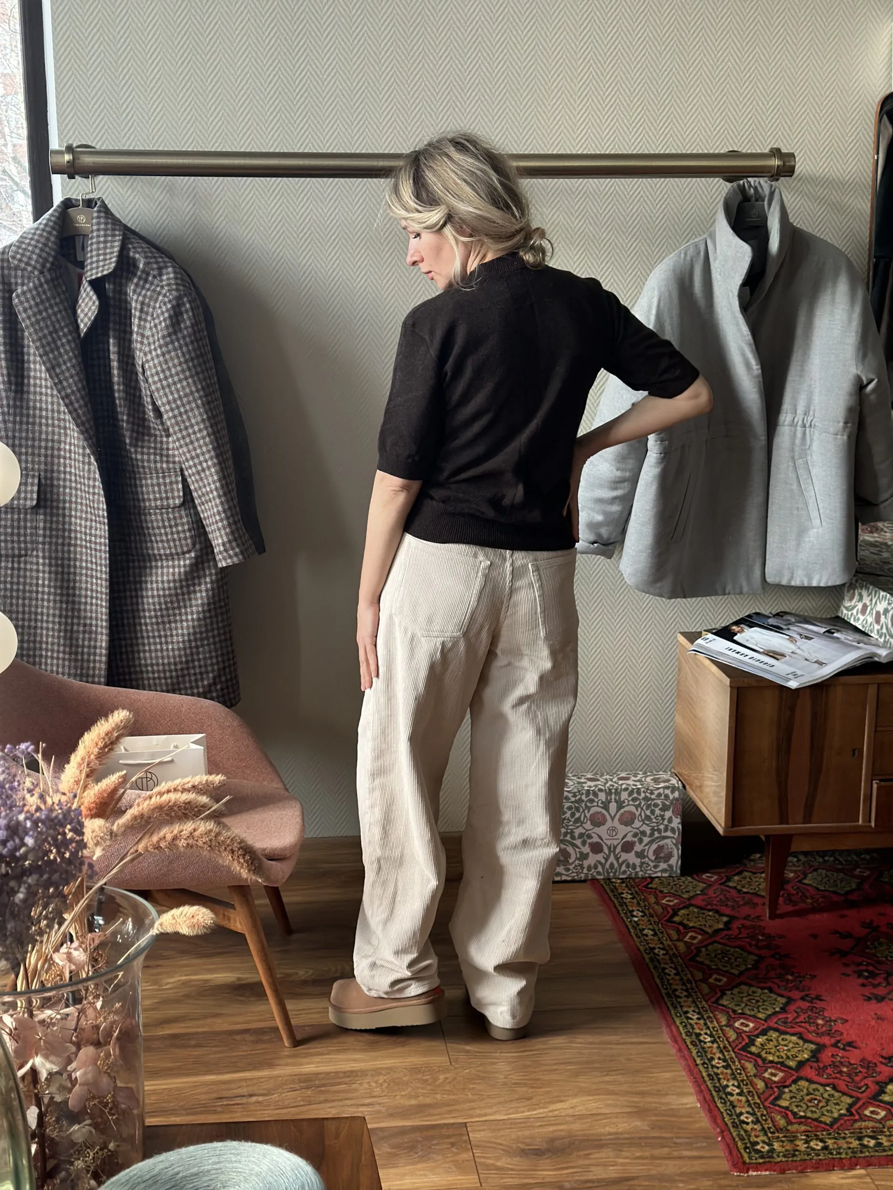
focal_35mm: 48
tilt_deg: -13.1
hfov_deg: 30.3
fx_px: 1651
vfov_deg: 39.7
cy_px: 595
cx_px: 446
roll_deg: -0.6
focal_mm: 6.86
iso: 200
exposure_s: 1/60
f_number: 1.78
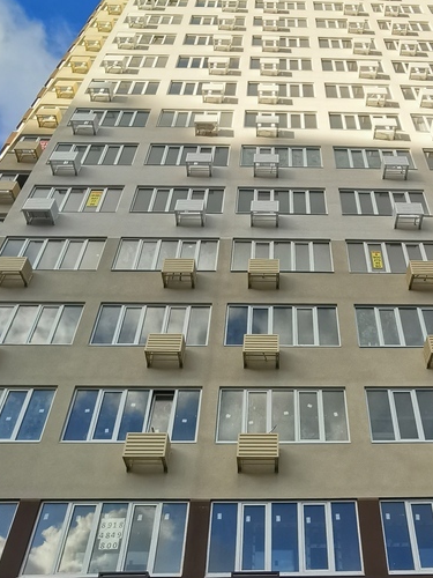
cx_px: 291
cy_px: 298
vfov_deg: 53.9
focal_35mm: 34
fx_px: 567
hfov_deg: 41.2
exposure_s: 1/793
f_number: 2.2
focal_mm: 2.23
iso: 50
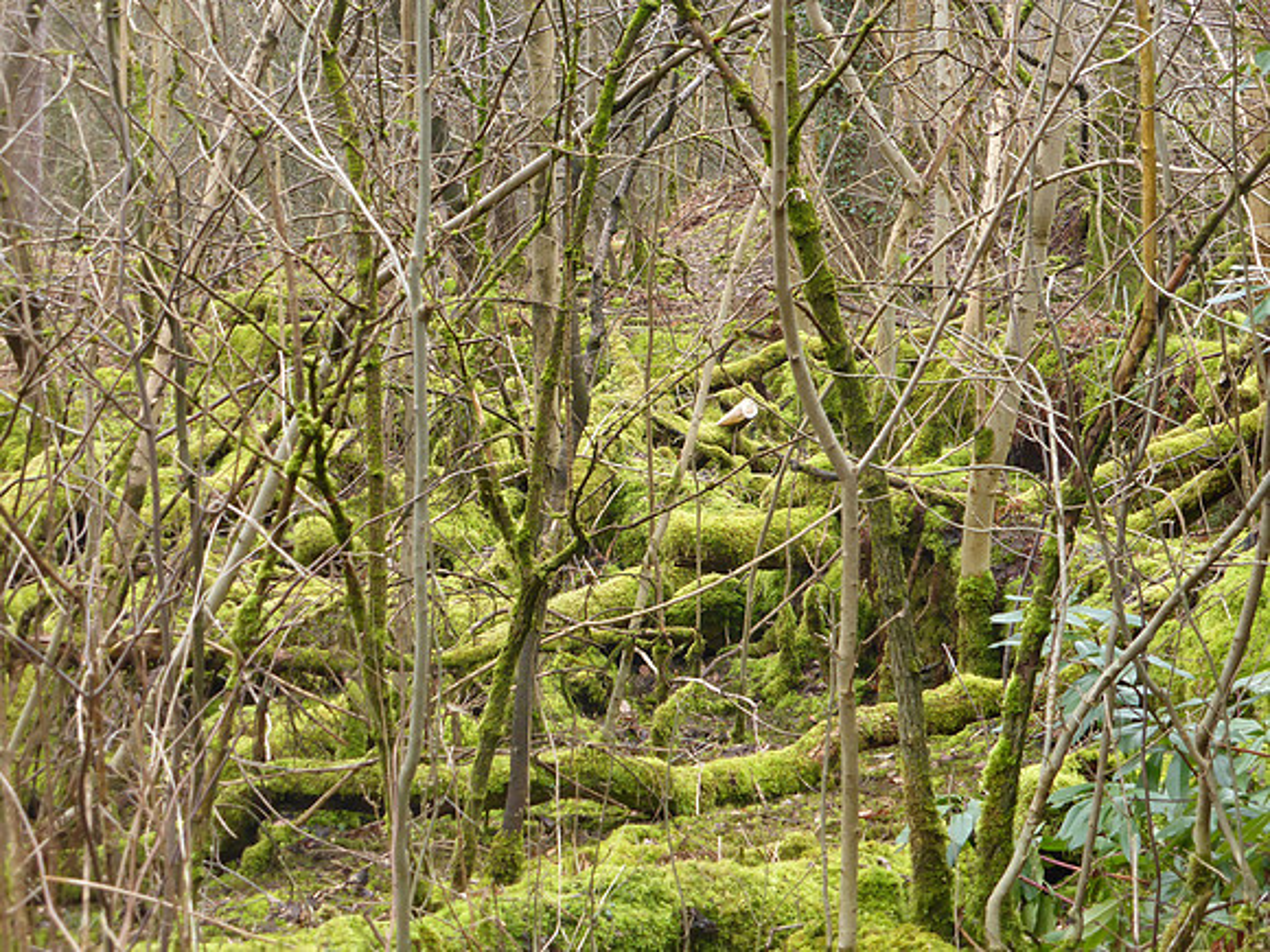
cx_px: 635
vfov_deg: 16.2
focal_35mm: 91
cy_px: 476
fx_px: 3339
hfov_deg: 21.5
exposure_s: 1/60
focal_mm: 15.1
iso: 200
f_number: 5.2
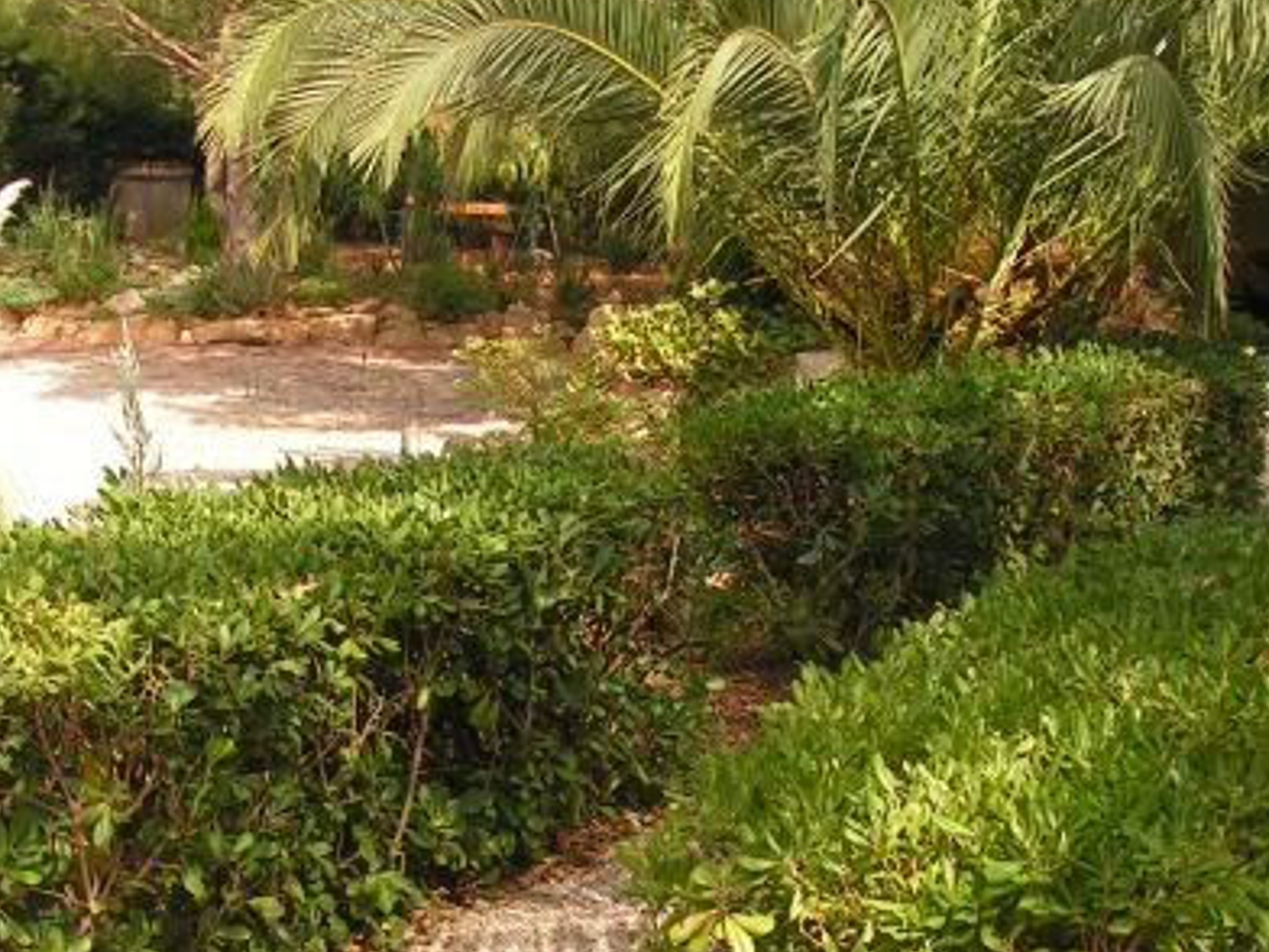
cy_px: 719
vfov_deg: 22.7
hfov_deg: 30.2
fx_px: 2346
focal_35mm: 64
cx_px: 544
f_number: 4.8
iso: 64
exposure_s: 1/200
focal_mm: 6
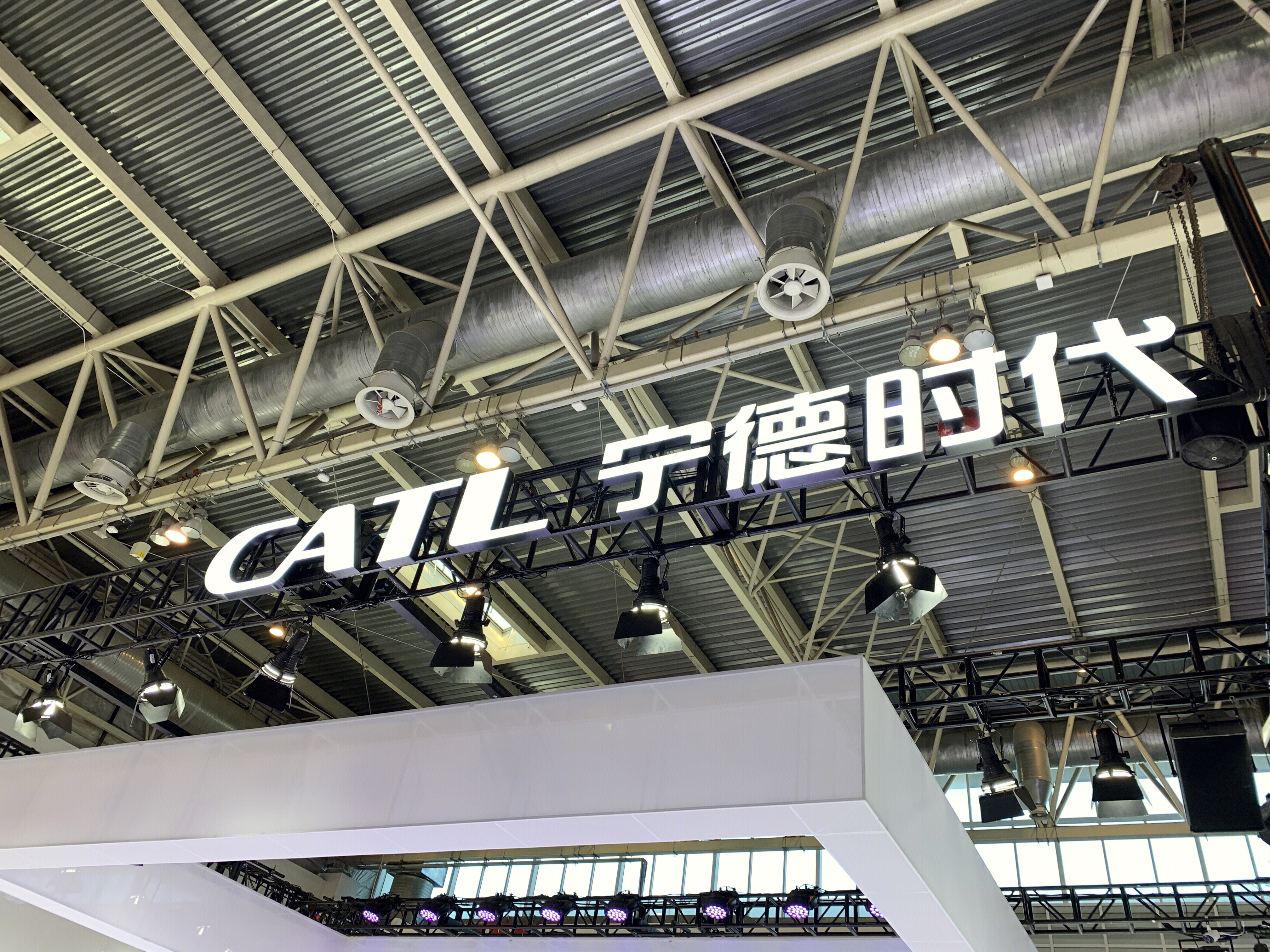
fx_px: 954
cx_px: 635
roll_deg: -11.1
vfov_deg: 53.1
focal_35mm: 26
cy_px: 476
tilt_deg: +40.4
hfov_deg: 67.3
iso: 40
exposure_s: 1/100
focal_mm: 4.25
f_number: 1.8
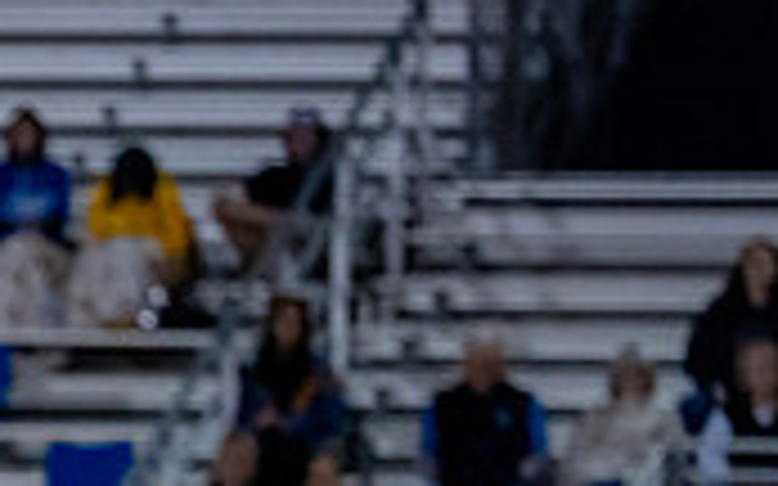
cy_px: 843
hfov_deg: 2.6
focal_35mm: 811
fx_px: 17190
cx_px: -760
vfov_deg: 1.6
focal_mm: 164
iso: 3200
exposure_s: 1/1000
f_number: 2.8
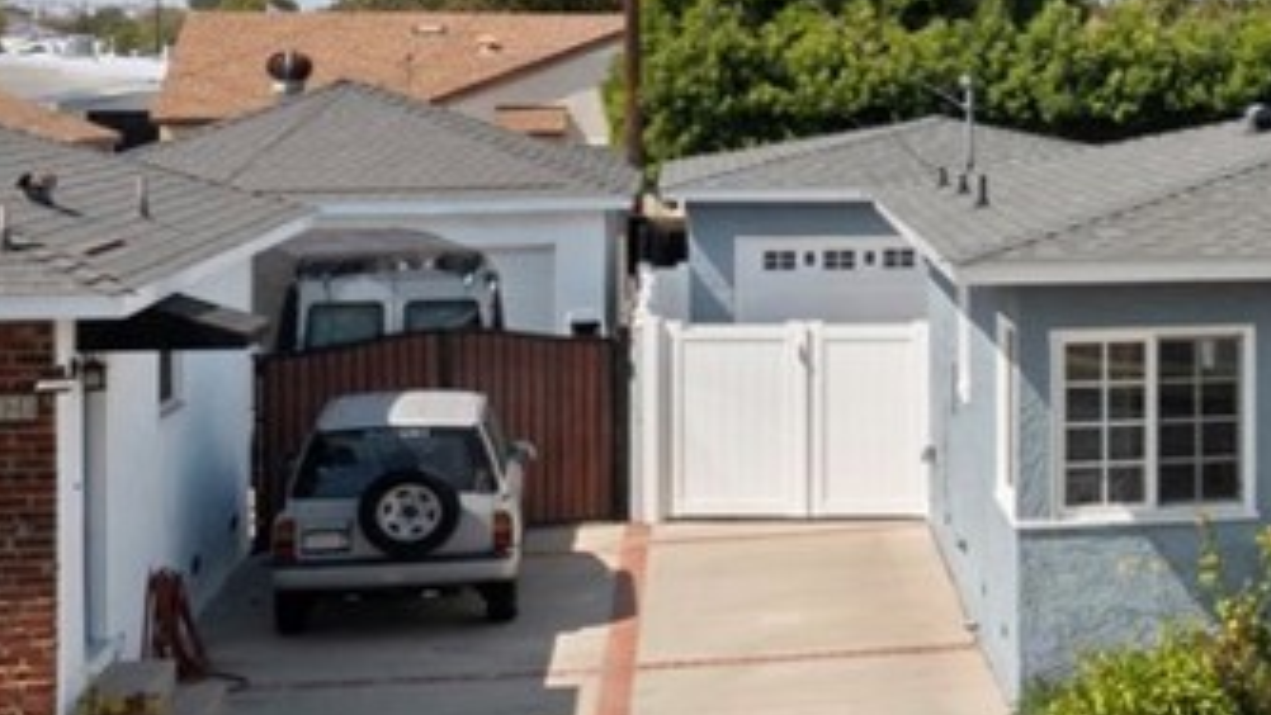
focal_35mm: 90
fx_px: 3034
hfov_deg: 20.2
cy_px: 454
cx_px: 1926
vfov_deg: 13.4
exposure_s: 1/160
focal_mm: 10.26
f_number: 5.6
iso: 100
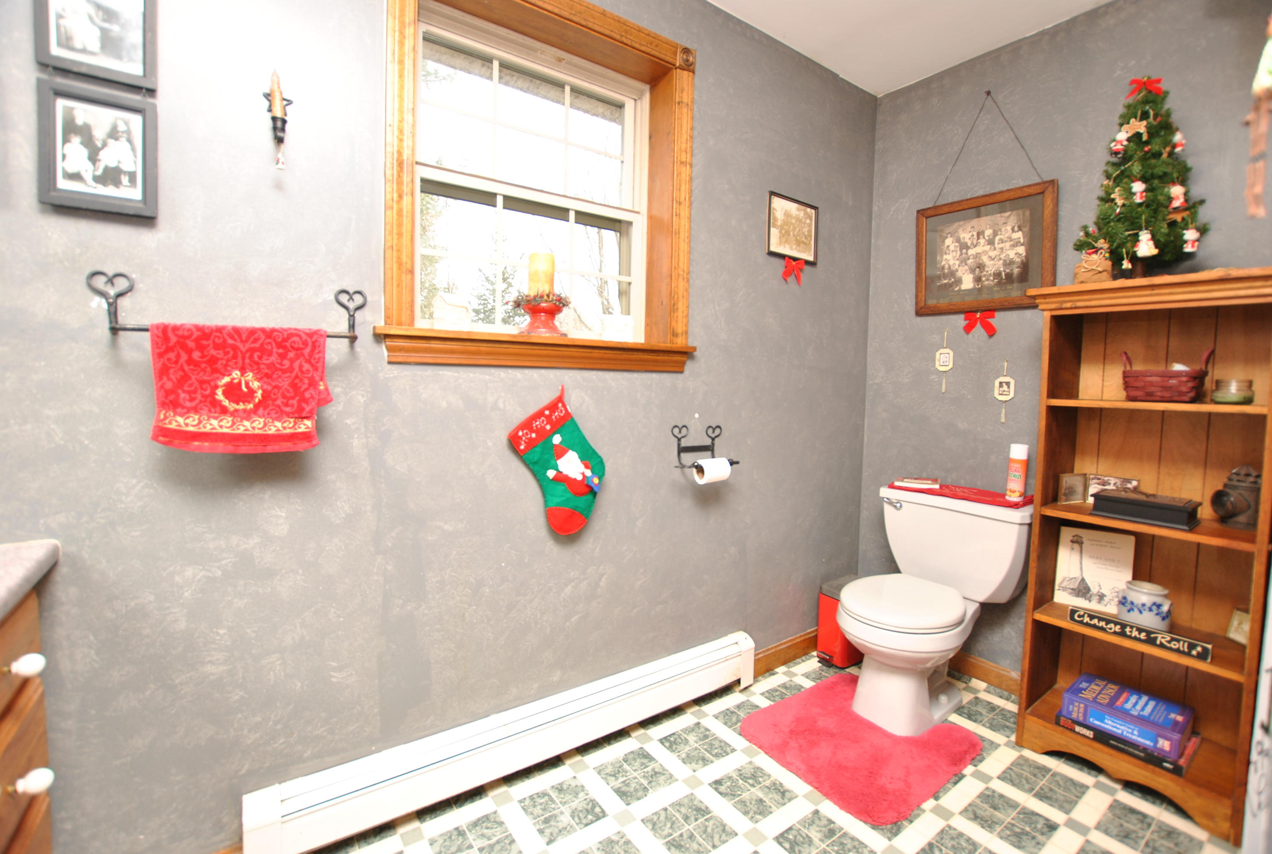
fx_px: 531
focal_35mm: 15
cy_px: 427
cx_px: 636
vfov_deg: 77.6
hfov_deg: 100.3
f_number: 4
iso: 200
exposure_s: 1/60
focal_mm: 10
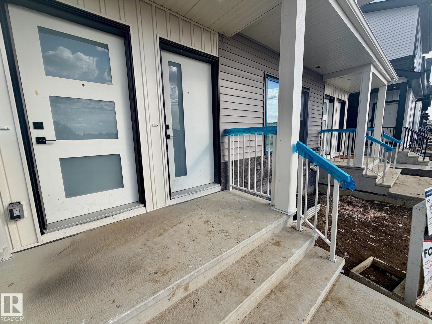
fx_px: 175
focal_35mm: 14
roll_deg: +1.8
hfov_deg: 102.1
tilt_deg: -8.4
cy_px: 162
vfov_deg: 85.7
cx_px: 216
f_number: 2.2
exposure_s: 1/770
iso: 25
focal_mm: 2.22
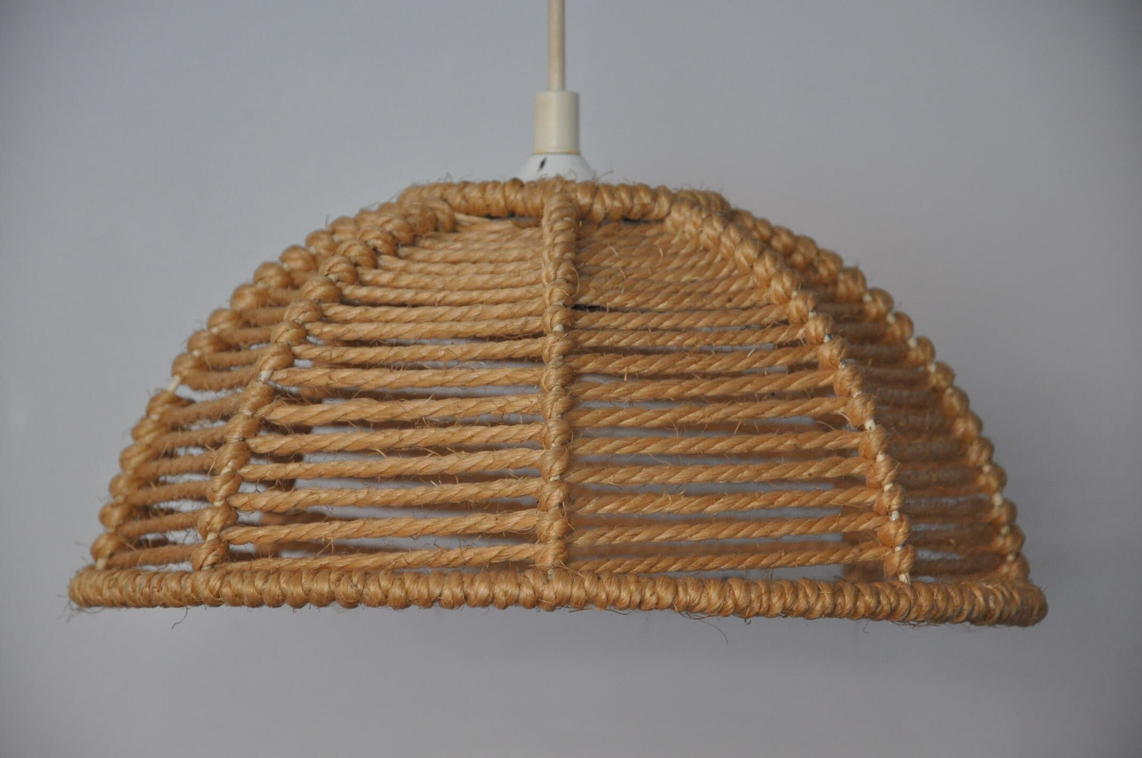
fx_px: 4990
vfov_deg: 8.7
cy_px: 379
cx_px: 571
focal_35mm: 158
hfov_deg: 13.1
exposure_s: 1/100
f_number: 5.6
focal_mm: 105
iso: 1600
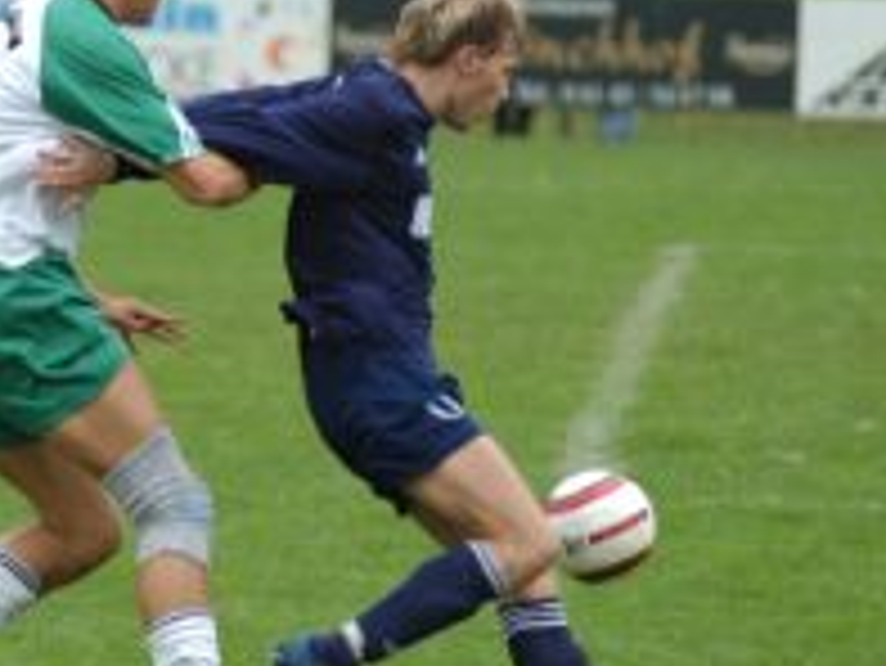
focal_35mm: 468
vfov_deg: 3.2
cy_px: 277
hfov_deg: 4.2
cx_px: 99
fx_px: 11986
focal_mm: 160
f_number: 2.8
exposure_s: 1/500
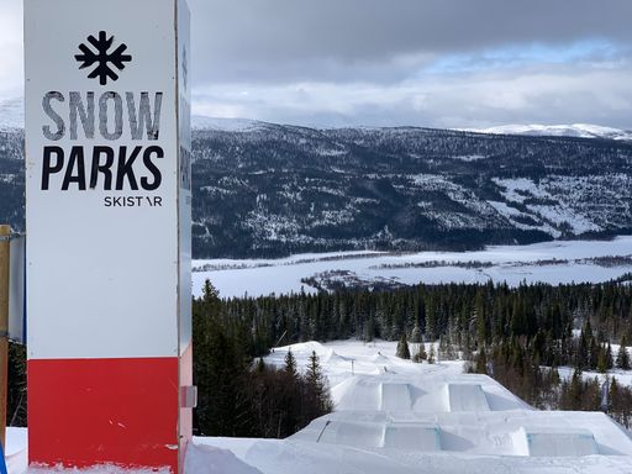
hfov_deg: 36.8
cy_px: 237
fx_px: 949
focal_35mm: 52
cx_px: 316
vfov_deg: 28.0
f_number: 2.4
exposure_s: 1/1712
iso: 16
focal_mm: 6
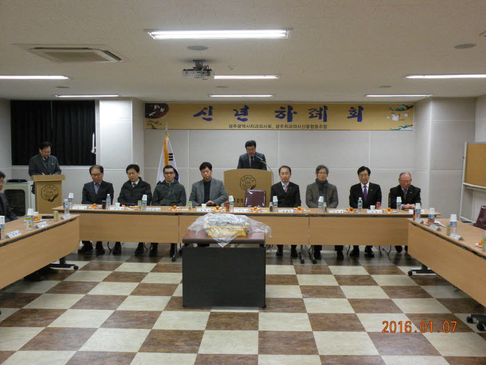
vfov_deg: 43.0
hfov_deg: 55.3
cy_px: 182
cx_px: 243
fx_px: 463
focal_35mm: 33
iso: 372
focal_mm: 5.8
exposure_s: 1/64.5
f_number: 3.2
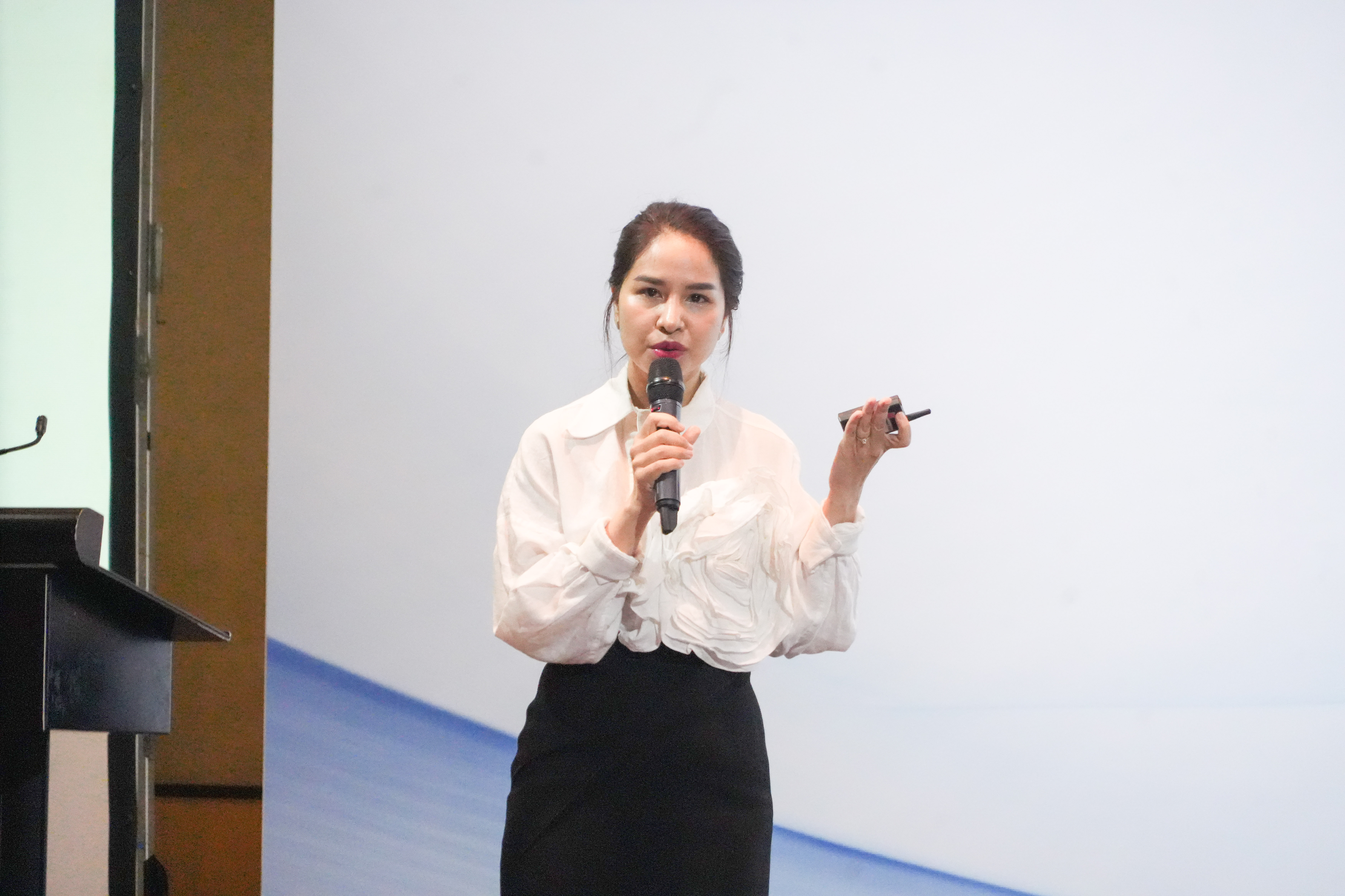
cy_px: 448
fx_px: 8966
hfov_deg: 8.6
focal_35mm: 240
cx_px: 672
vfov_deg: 5.7
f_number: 6.3
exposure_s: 1/250
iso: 12800
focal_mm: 240
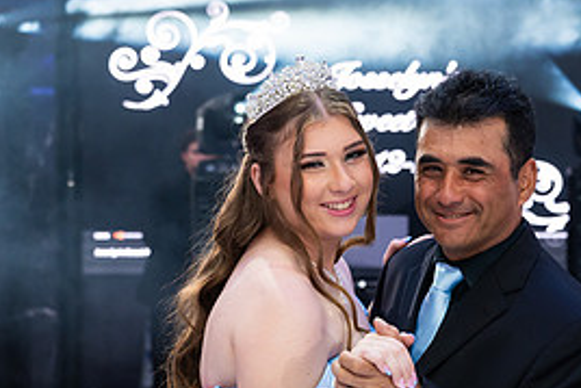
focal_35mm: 85
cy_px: 240
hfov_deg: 23.9
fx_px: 1372
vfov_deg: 16.1
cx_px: 349
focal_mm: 38
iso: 1250
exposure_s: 1/200
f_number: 3.2
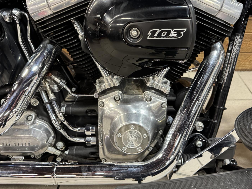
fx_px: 248
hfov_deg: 53.9
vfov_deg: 41.7
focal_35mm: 34
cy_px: 79
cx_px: 131
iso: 500
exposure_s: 1/60
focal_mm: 6.76
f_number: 1.78
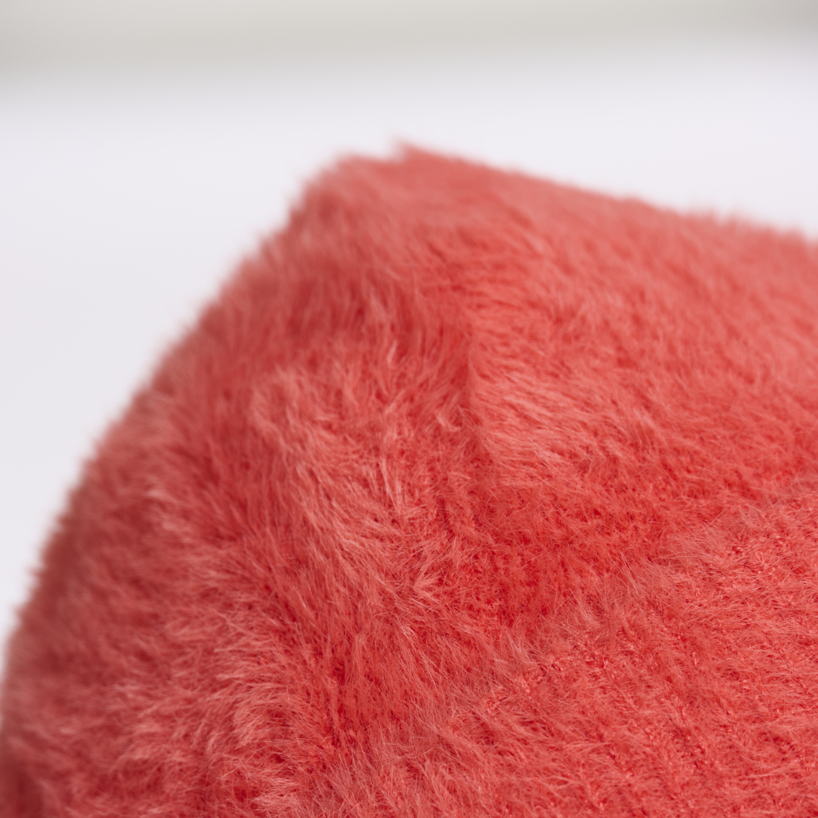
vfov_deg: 9.6
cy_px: 607
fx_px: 4839
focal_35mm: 181
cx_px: 404
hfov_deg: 9.7
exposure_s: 1/160
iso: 125
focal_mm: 140
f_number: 8
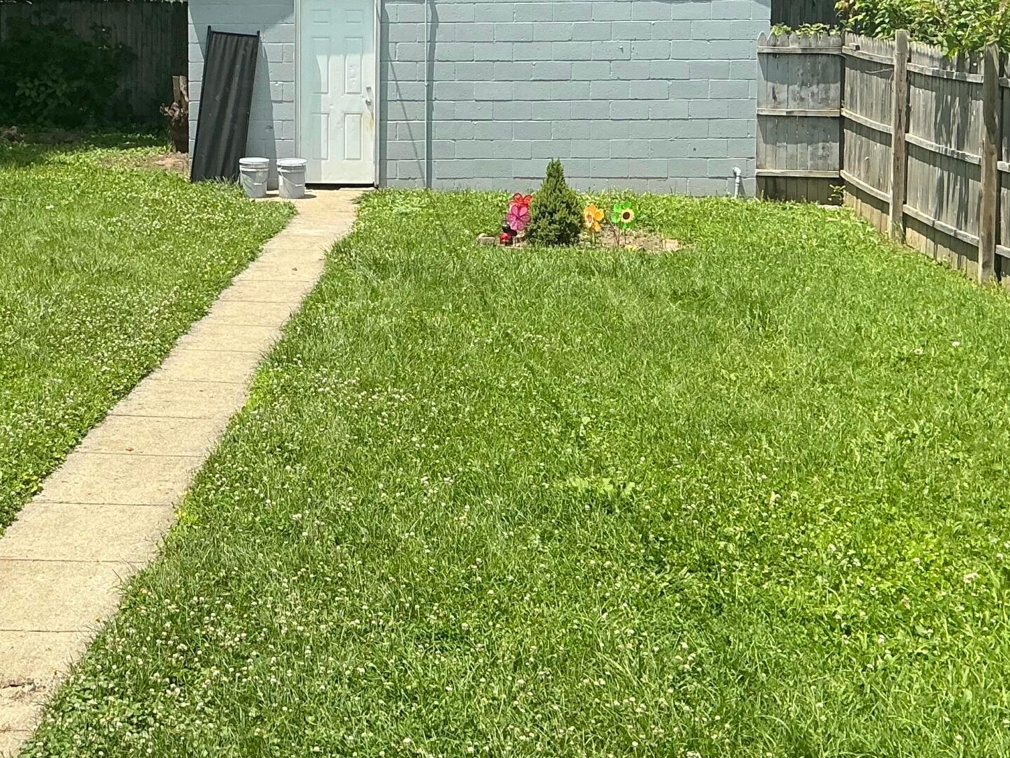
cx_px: 255
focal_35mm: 58
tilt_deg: -3.1
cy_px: 110
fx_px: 1692
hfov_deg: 32.6
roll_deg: +1.4
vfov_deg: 24.7
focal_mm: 3
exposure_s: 1/1279
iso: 25
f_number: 1.8
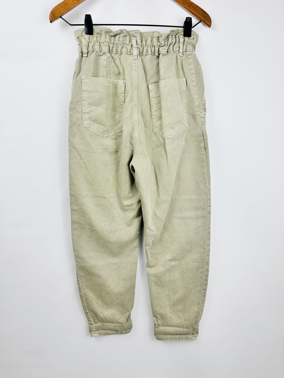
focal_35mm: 24
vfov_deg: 71.6
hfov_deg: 56.8
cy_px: 189
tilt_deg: -14.4
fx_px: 263
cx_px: 142
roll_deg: +0.6
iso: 80
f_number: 1.78
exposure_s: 1/843
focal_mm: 6.86
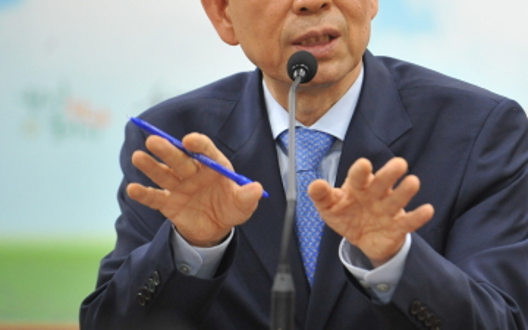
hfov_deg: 6.5
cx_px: 433
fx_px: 4633
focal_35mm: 322
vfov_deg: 4.1
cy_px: 89
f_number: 3.2
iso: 2000
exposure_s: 1/250
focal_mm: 175
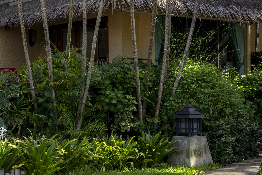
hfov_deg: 26.1
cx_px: 181
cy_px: -8
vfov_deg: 17.2
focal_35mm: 77
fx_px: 560
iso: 200
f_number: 8
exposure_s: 1/250
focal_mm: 35
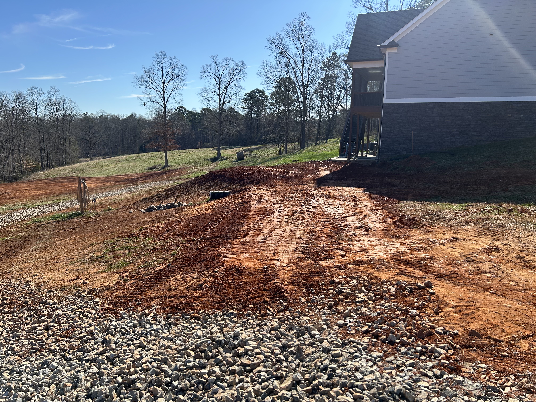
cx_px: 268
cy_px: 201
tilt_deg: -9.6
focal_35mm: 26
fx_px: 403
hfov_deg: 67.3
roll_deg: -0.7
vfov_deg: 53.1
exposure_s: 1/3257
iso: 50
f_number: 1.5
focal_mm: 5.7
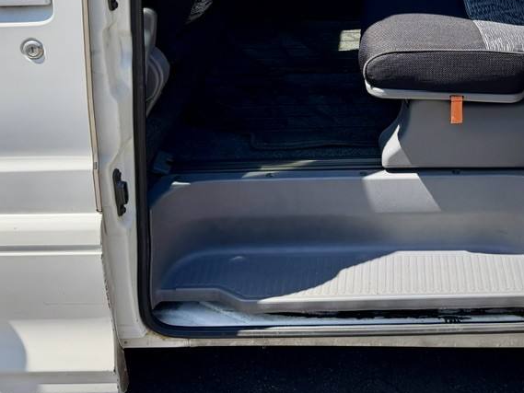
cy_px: -44
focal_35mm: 54
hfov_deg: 34.7
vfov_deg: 25.1
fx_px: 818
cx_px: 397
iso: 80
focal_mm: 6.76
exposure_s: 1/2445
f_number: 1.78
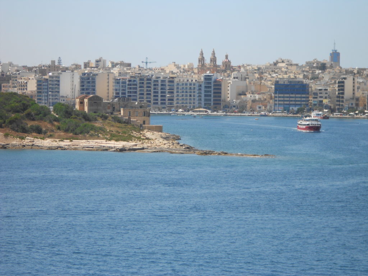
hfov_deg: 15.2
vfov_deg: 11.4
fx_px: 1382
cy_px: 138
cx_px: 184
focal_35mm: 130
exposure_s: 1/320
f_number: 6.5
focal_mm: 23
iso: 80
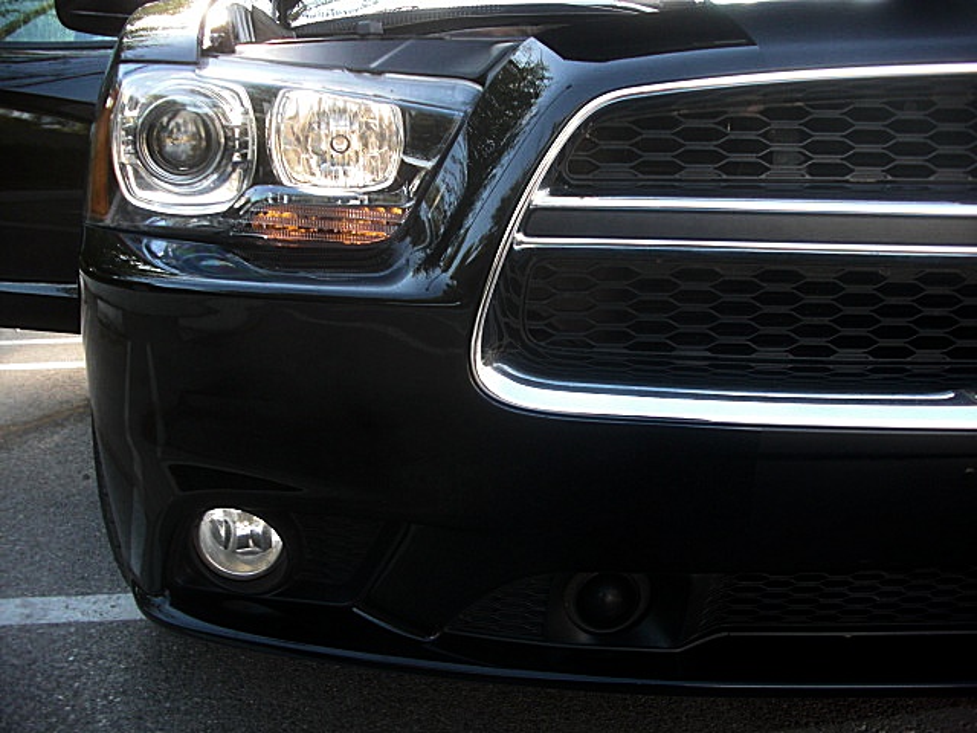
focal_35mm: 36
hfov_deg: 51.4
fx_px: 1016
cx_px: 488
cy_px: 366
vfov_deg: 39.7
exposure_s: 1/100
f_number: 2.8
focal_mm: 6.3
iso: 100
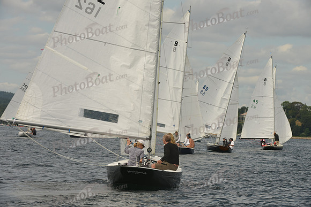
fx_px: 1728
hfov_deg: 10.3
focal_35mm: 200
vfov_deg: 6.9
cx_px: 156
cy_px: 104
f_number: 11
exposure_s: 1/640
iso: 400
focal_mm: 200
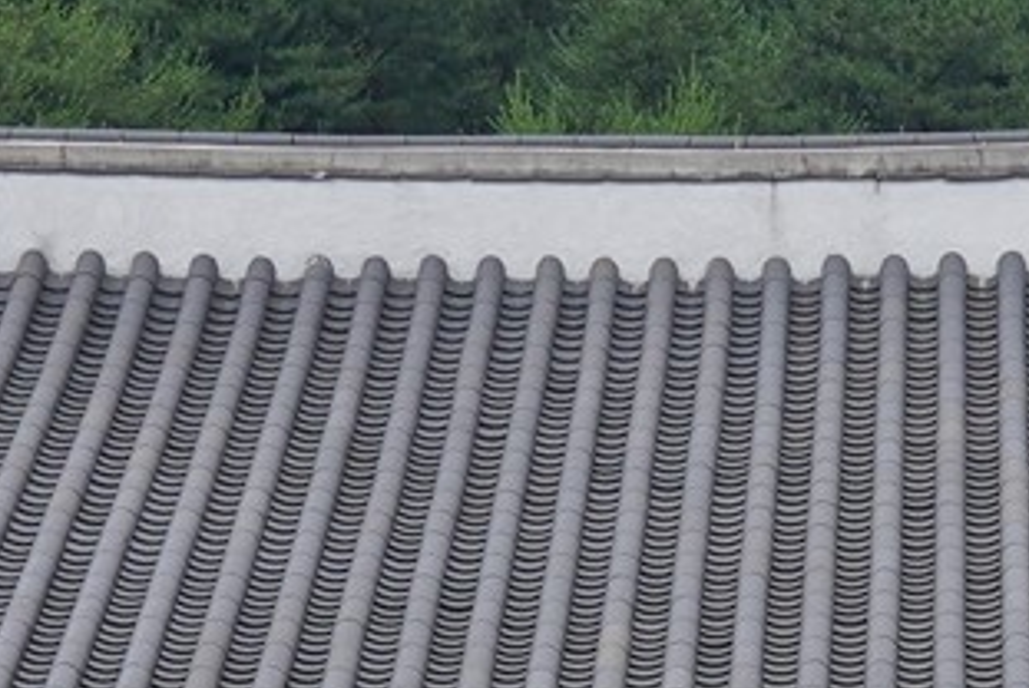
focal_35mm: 225
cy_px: 1247
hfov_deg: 9.1
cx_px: 1151
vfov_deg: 6.0
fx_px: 6437
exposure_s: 1/125
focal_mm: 35
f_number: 14
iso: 200
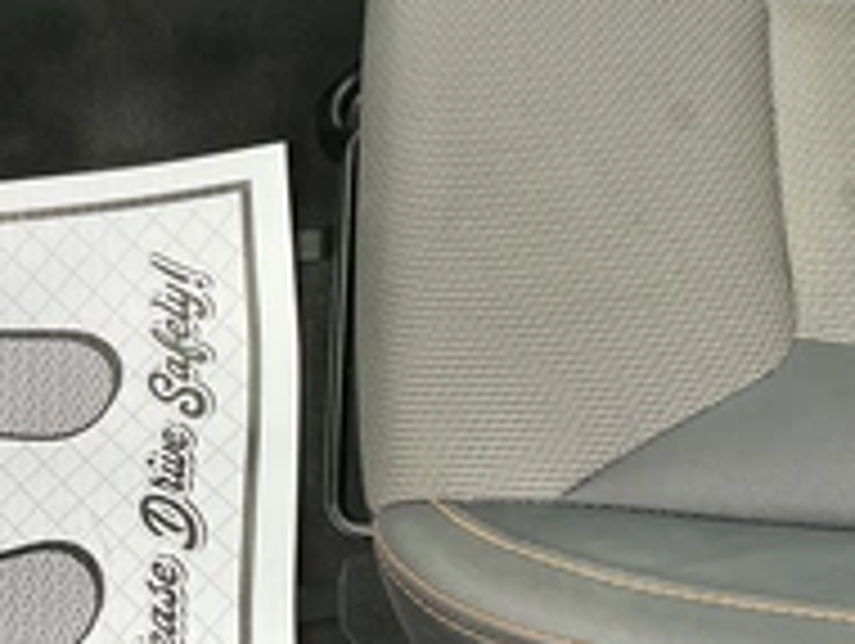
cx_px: 144
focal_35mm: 61
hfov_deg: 30.7
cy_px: 405
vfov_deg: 24.0
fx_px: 1509
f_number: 1.8
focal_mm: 3
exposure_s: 1/122
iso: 64
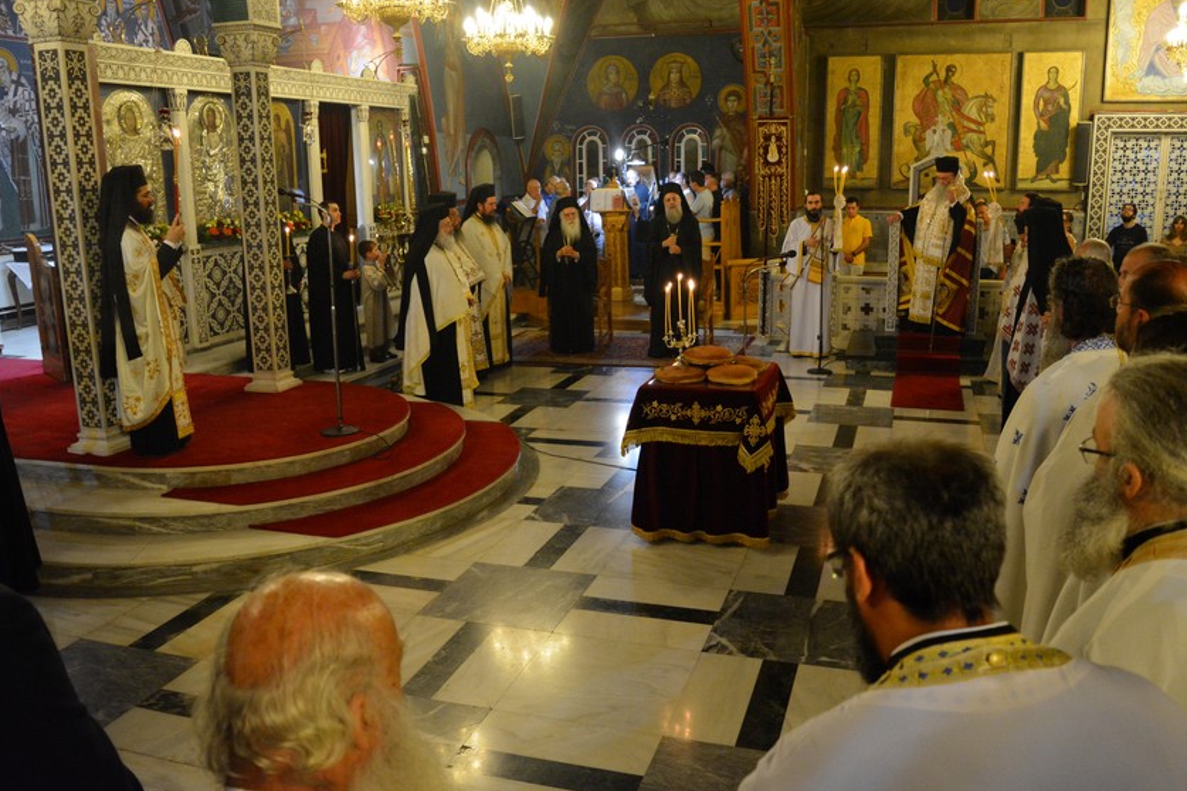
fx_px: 956
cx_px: 603
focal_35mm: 29
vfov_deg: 45.0
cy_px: 410
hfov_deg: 63.7
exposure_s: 1/50
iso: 2500
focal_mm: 18
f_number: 3.5
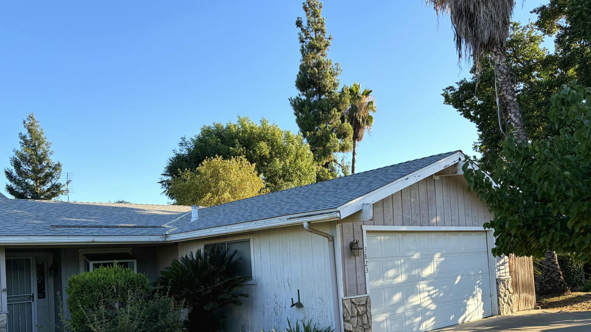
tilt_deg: +3.6
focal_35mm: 32
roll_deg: +3.5
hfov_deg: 61.0
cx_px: 286
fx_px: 501
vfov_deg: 36.0
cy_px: 241
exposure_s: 1/1111
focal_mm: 5.96
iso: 50
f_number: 1.6
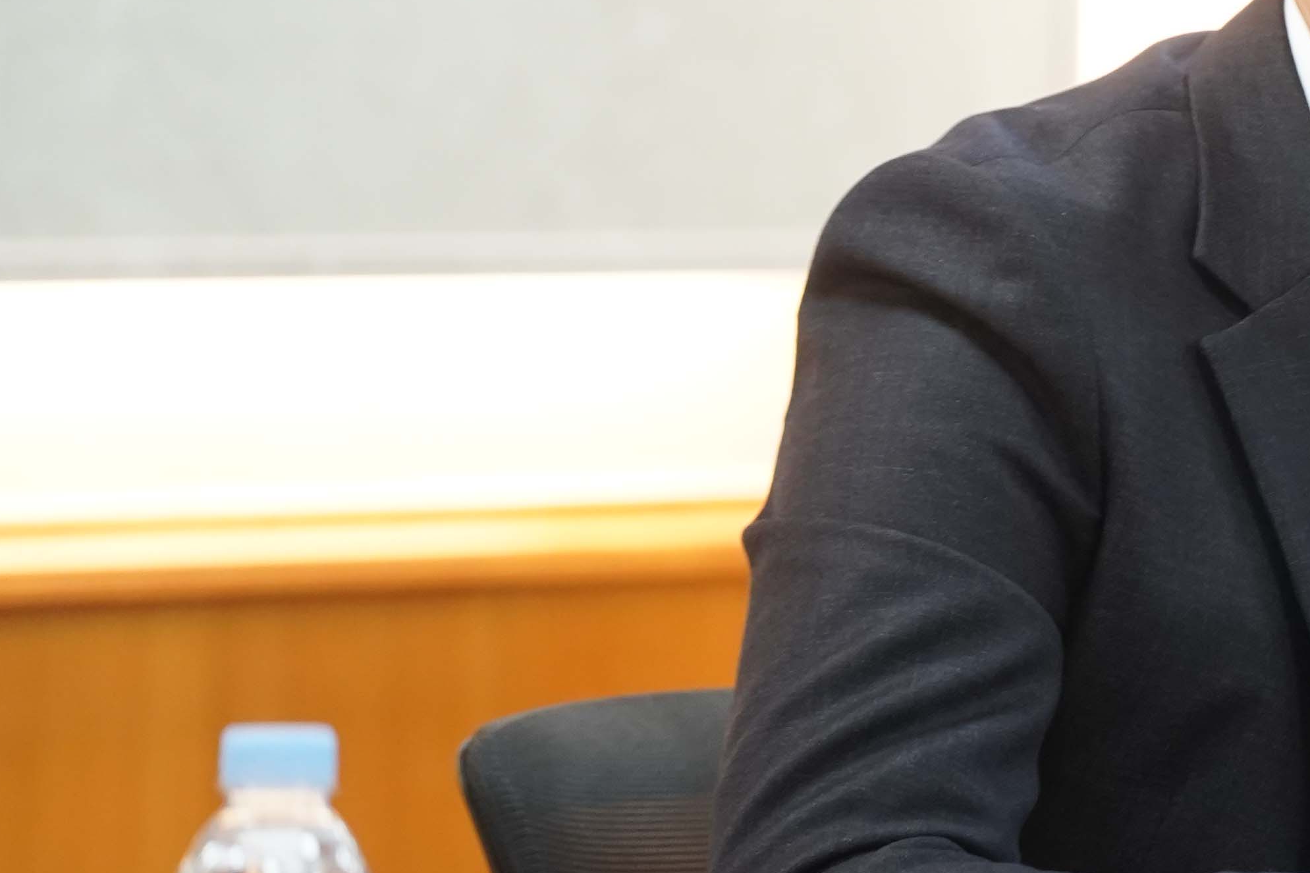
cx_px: 1871
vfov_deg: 2.5
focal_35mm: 543
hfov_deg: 3.8
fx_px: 19758
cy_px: 149
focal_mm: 180
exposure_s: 1/160
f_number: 4
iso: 2000
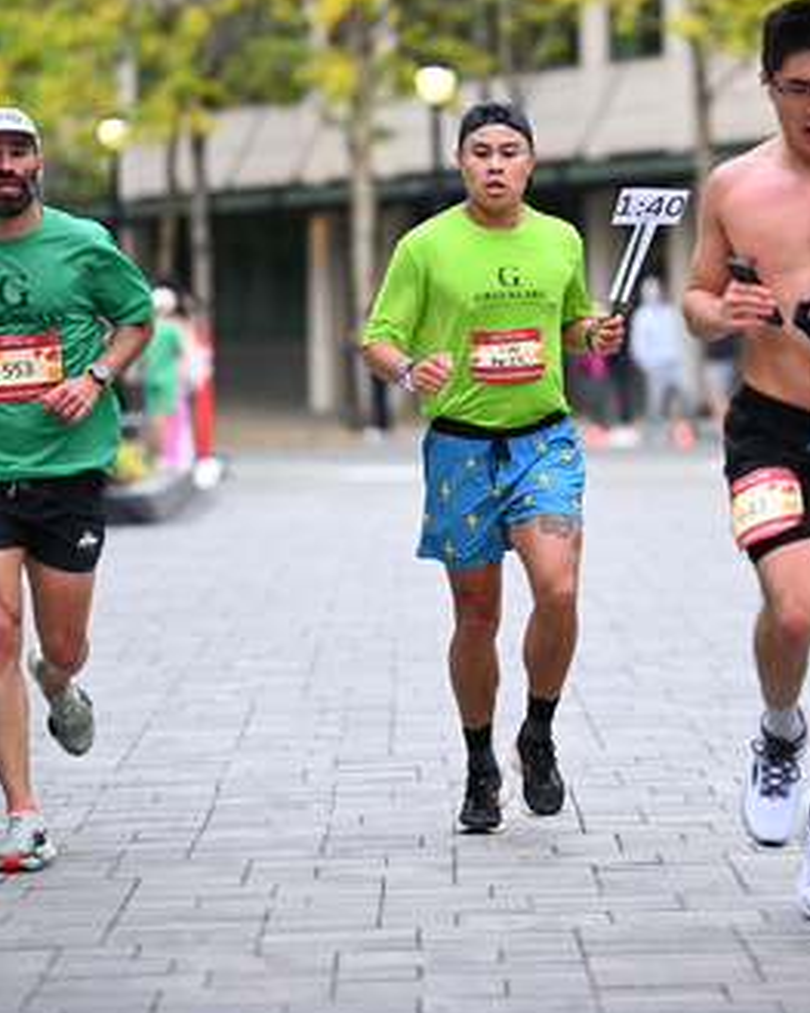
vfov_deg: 9.1
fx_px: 6356
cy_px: 376
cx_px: 510
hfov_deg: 7.3
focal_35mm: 212
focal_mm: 135
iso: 1000
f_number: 2.8
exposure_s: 1/1600
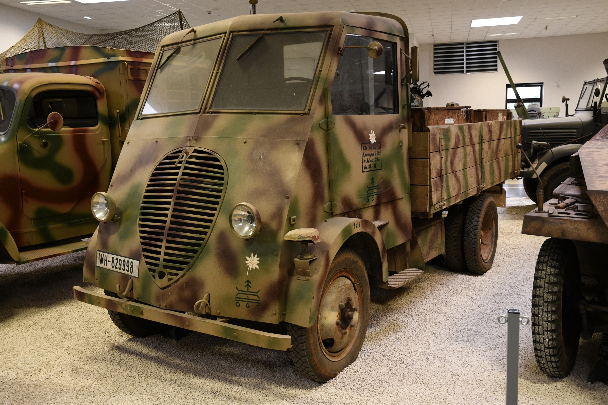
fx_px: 557
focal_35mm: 33
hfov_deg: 57.2
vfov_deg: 40.0
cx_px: 304
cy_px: 202
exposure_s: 1/60
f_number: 4
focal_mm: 22
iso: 800
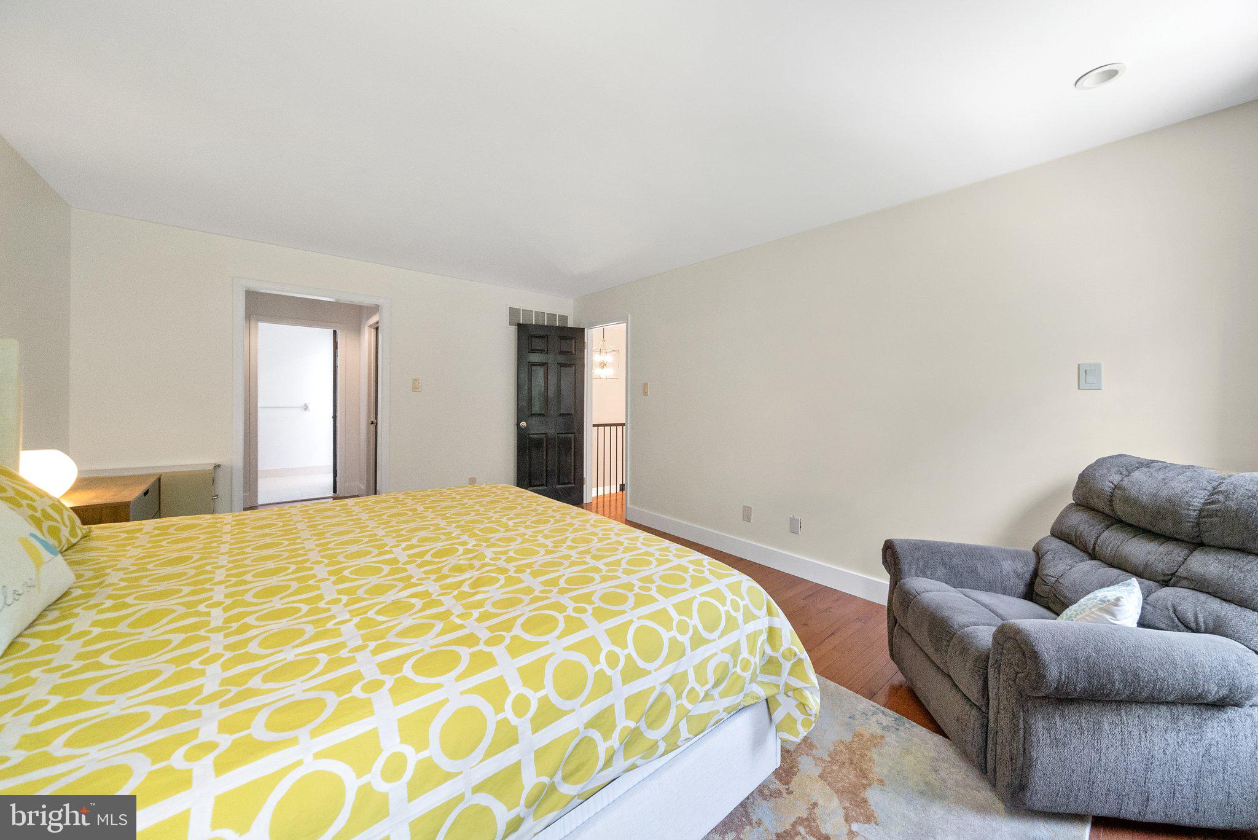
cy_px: 420
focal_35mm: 12
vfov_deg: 90.1
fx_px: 419
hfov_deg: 112.6
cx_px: 629
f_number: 8
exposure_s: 1/60
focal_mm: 12
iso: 5000
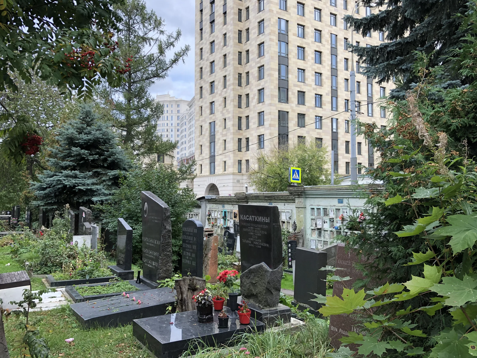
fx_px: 413
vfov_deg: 46.8
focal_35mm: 30
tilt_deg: +3.4
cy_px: 173
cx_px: 222
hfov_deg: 59.9
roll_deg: +0.6
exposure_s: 1/120
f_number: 1.8
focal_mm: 4
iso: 25
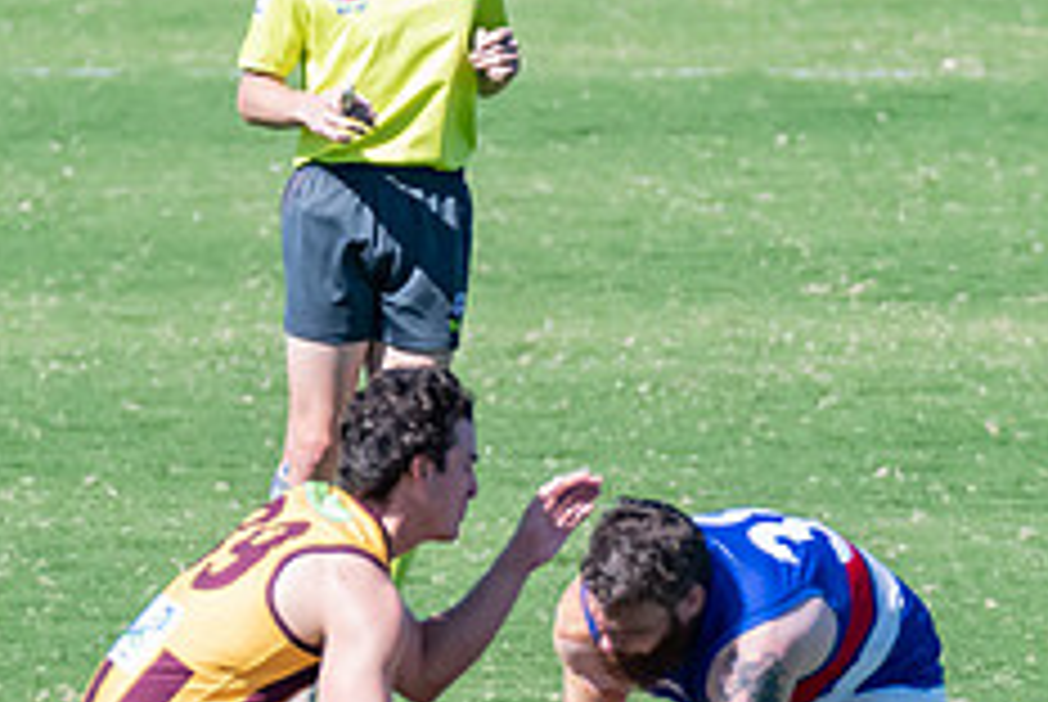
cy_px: 865
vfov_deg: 0.7
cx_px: 516
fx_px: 57974
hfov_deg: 1.0
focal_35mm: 1989
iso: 1000
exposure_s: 1/2000
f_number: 8
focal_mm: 450
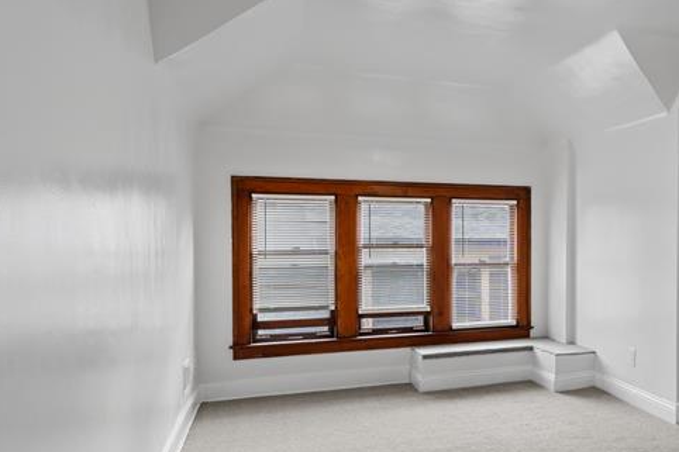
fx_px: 641
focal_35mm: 34
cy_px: 251
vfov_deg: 38.8
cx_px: 593
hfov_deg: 50.4
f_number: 8
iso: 400
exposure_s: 1/5
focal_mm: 16
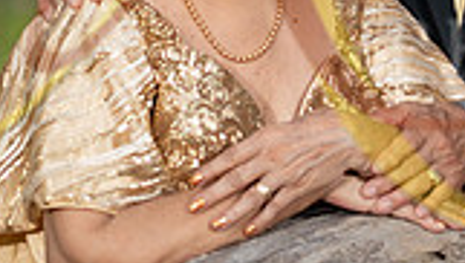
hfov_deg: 6.7
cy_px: -126
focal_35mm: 321
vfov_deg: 3.8
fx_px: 3963
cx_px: 468
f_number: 2.2
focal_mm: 85
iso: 200
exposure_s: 1/1600
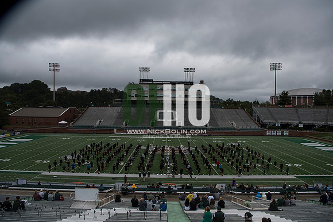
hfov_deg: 73.7
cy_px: 111
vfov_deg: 53.2
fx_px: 222
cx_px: 166
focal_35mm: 24
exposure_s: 1/3200
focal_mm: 24
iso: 640
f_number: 5.6
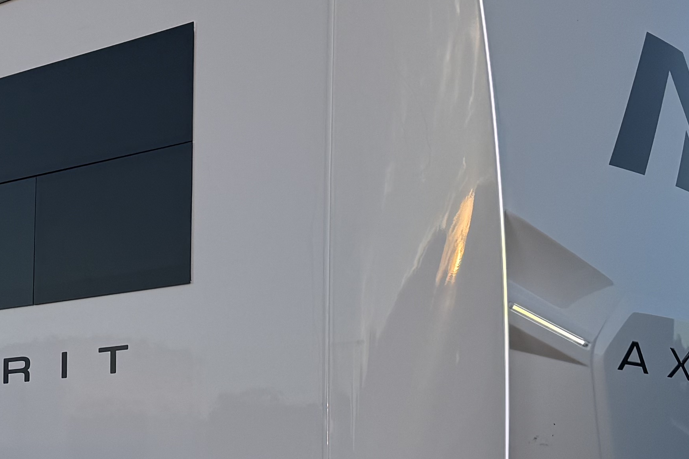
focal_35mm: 82
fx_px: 1569
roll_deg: -0.8
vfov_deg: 16.4
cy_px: 408
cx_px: -4
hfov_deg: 23.7
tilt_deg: +5.0
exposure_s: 1/1075
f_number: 1.78
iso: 80
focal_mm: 6.76
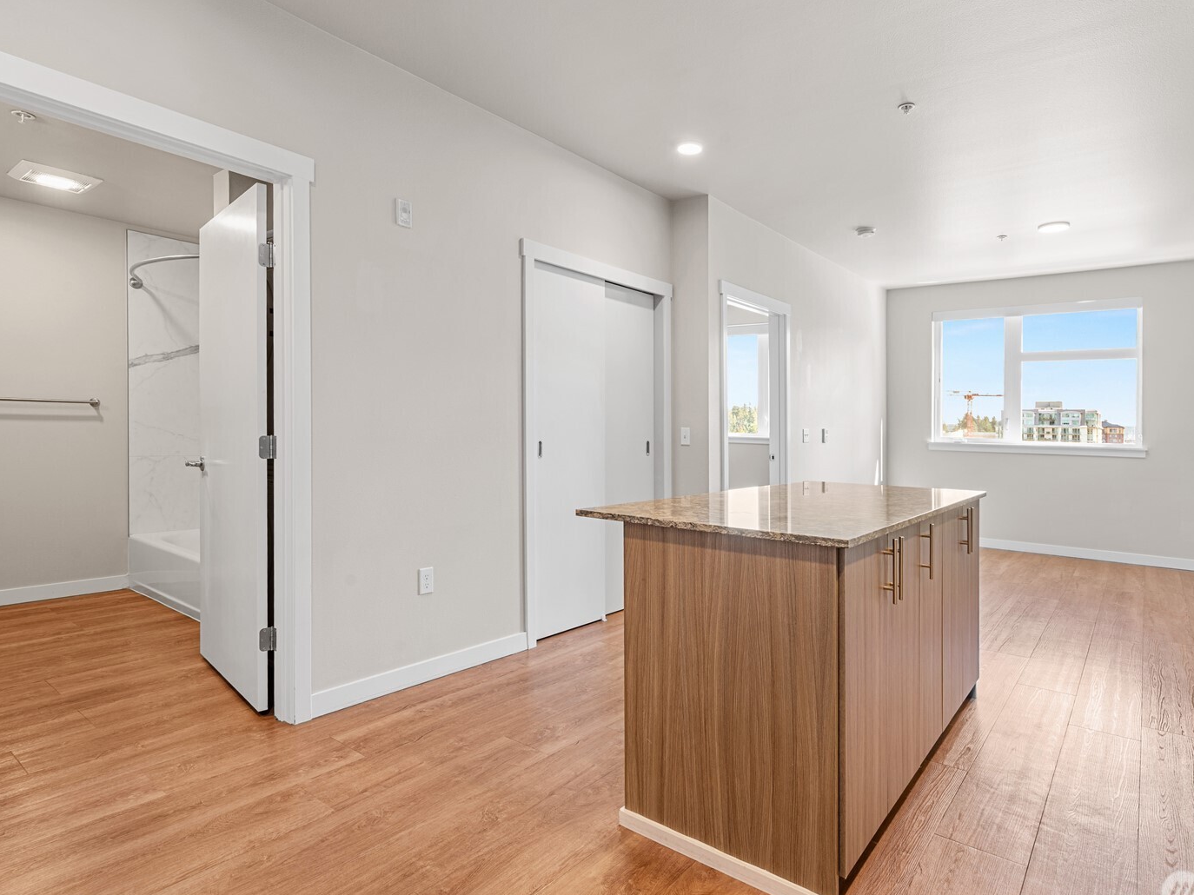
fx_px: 655
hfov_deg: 84.6
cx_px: 636
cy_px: 434
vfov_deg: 68.7
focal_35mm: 19
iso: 100
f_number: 11
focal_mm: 16
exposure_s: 1.6
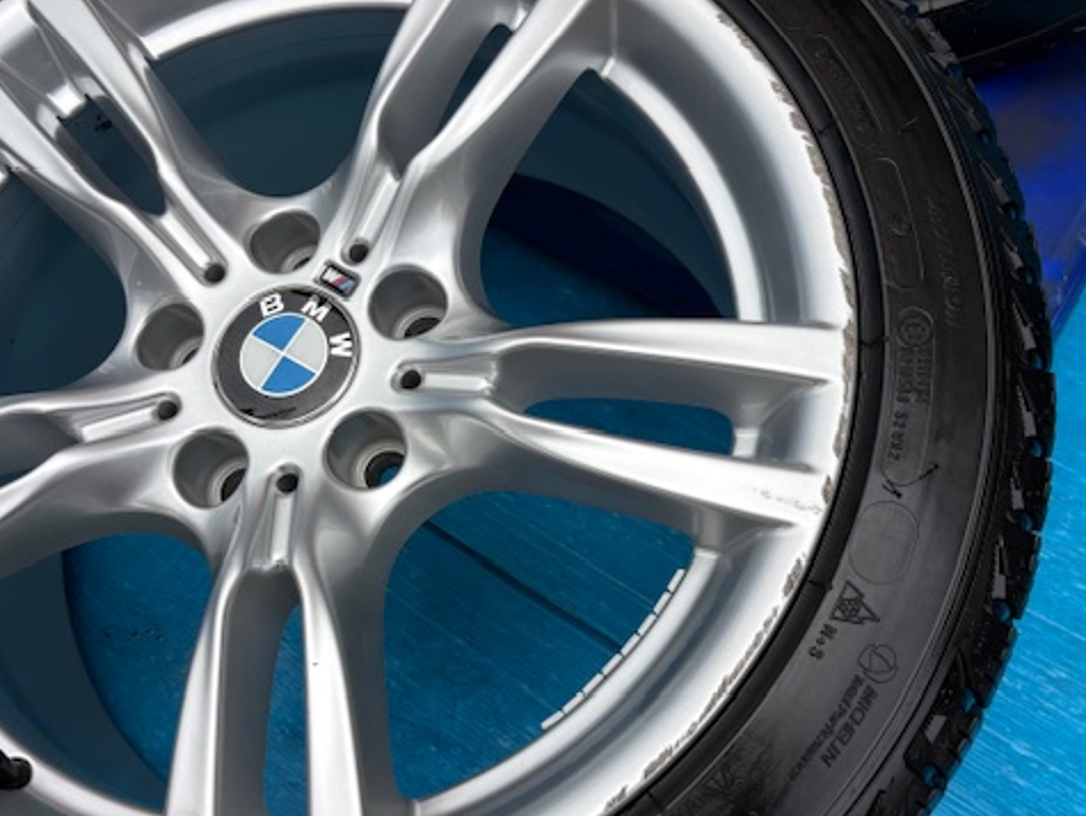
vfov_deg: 40.7
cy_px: 464
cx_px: 540
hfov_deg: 52.6
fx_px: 1099
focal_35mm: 35
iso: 50
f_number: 1.6
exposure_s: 1/764
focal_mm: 5.96
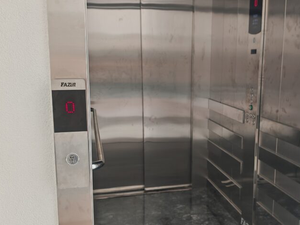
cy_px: 126
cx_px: 191
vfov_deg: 36.8
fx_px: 338
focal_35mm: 39
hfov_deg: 47.3
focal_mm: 6.83
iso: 100
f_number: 2
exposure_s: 1/110
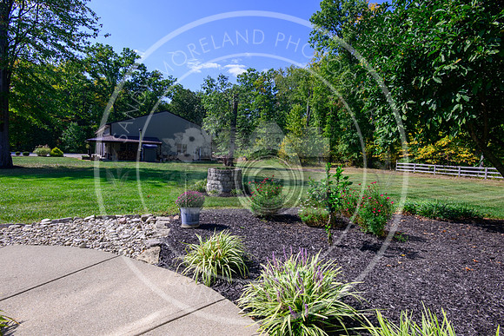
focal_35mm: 18
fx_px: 252
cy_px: 168
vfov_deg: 67.4
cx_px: 252
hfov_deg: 90.0
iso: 100
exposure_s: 1/200
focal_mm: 18
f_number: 9
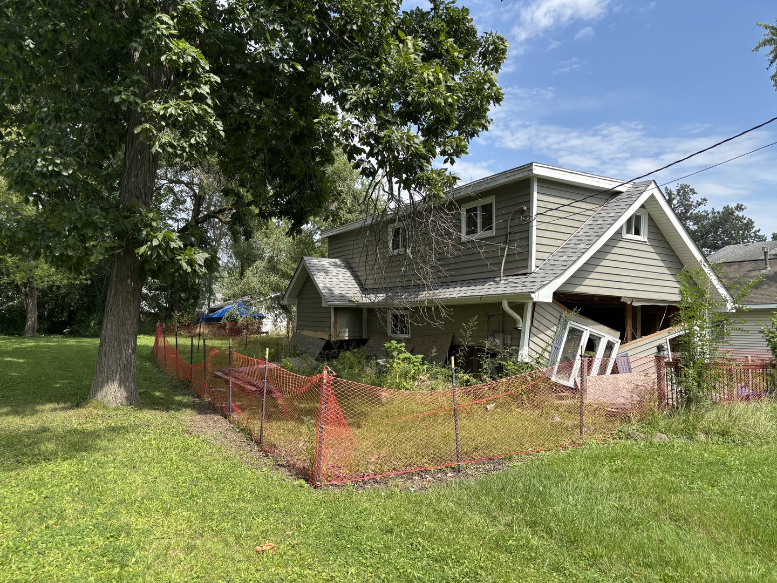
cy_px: 292
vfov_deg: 53.1
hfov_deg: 67.3
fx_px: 584
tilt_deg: +1.5
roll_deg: -3.0
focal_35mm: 26
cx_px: 388
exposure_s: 1/1499
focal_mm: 5.96
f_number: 1.6
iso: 50
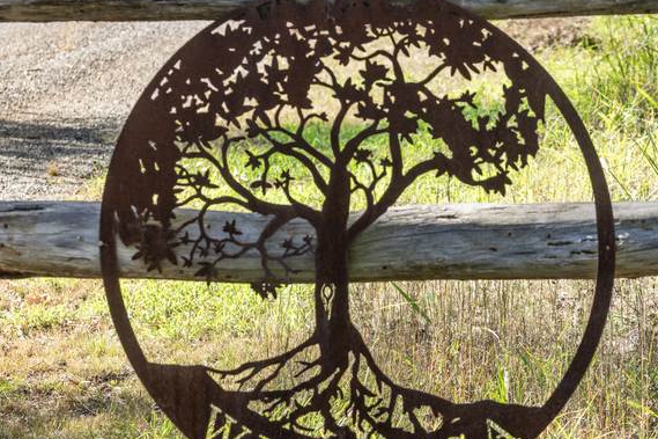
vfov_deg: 7.3
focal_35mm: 189
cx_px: 361
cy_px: 275
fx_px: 3453
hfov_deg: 10.9
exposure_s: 1/50
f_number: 8
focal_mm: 105
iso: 100
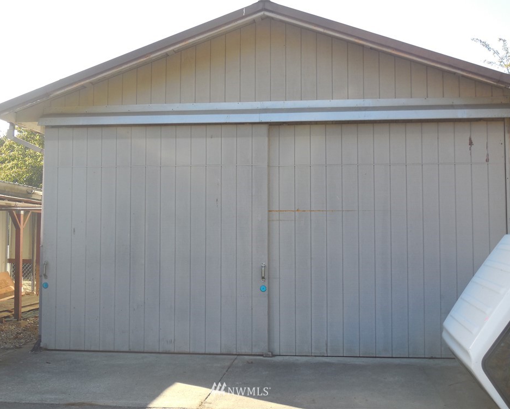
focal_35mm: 49
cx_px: 240
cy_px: 200
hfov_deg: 38.0
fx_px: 740
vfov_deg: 30.9
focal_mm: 8.2
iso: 125
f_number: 3.8
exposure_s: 1/200
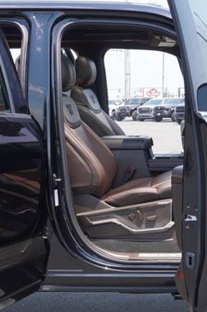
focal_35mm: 66
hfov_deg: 20.3
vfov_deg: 30.3
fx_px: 570
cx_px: 171
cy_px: 208
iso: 100
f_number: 6.3
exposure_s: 1/160
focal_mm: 16
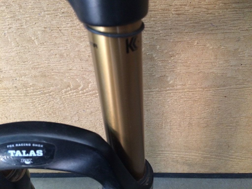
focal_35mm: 29
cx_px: 126
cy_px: 94
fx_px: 211
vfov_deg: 48.2
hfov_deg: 61.7
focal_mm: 4.15
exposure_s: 1/30
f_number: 2.2
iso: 250
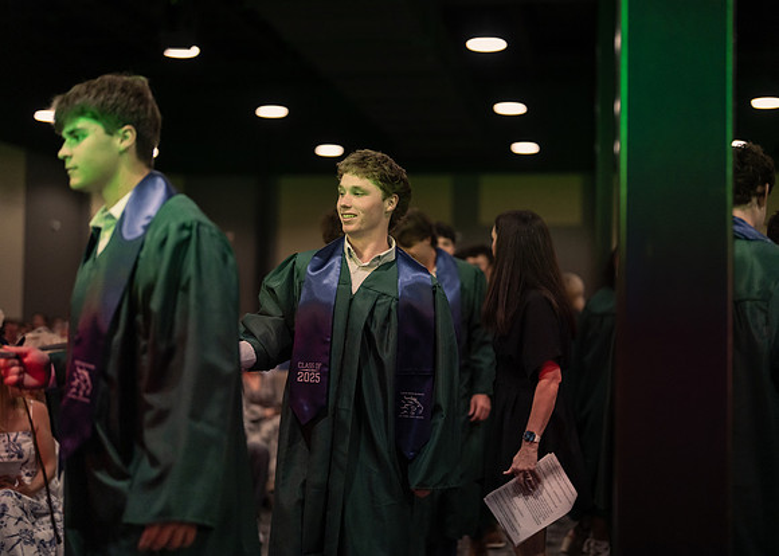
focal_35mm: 53
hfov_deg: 36.7
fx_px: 1174
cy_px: 278
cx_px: 390
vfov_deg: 26.6
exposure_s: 1/500
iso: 1250
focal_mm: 50
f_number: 1.2
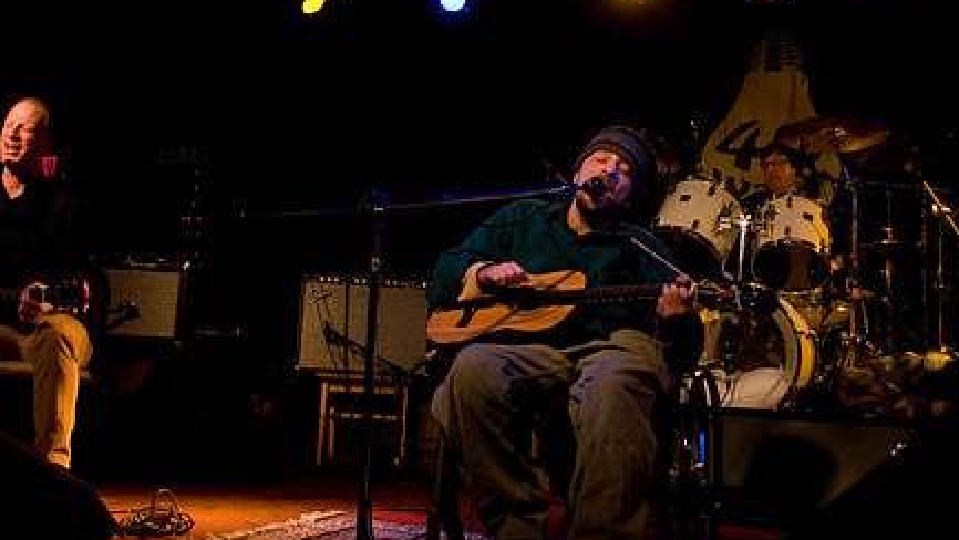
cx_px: 394
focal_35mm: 42
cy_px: 183
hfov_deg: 48.1
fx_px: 1068
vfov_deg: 28.2
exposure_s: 1/80
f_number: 2.8
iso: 800
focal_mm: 20
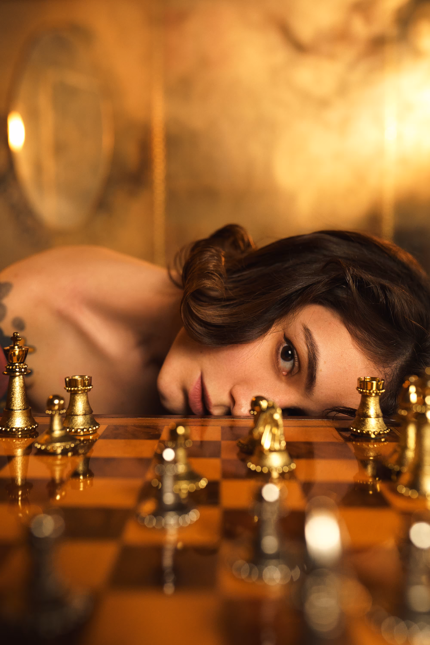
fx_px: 627
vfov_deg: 54.4
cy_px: 322
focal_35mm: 35
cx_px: 215
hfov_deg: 37.9
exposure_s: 1/160
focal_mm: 35
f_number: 2.8
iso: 800
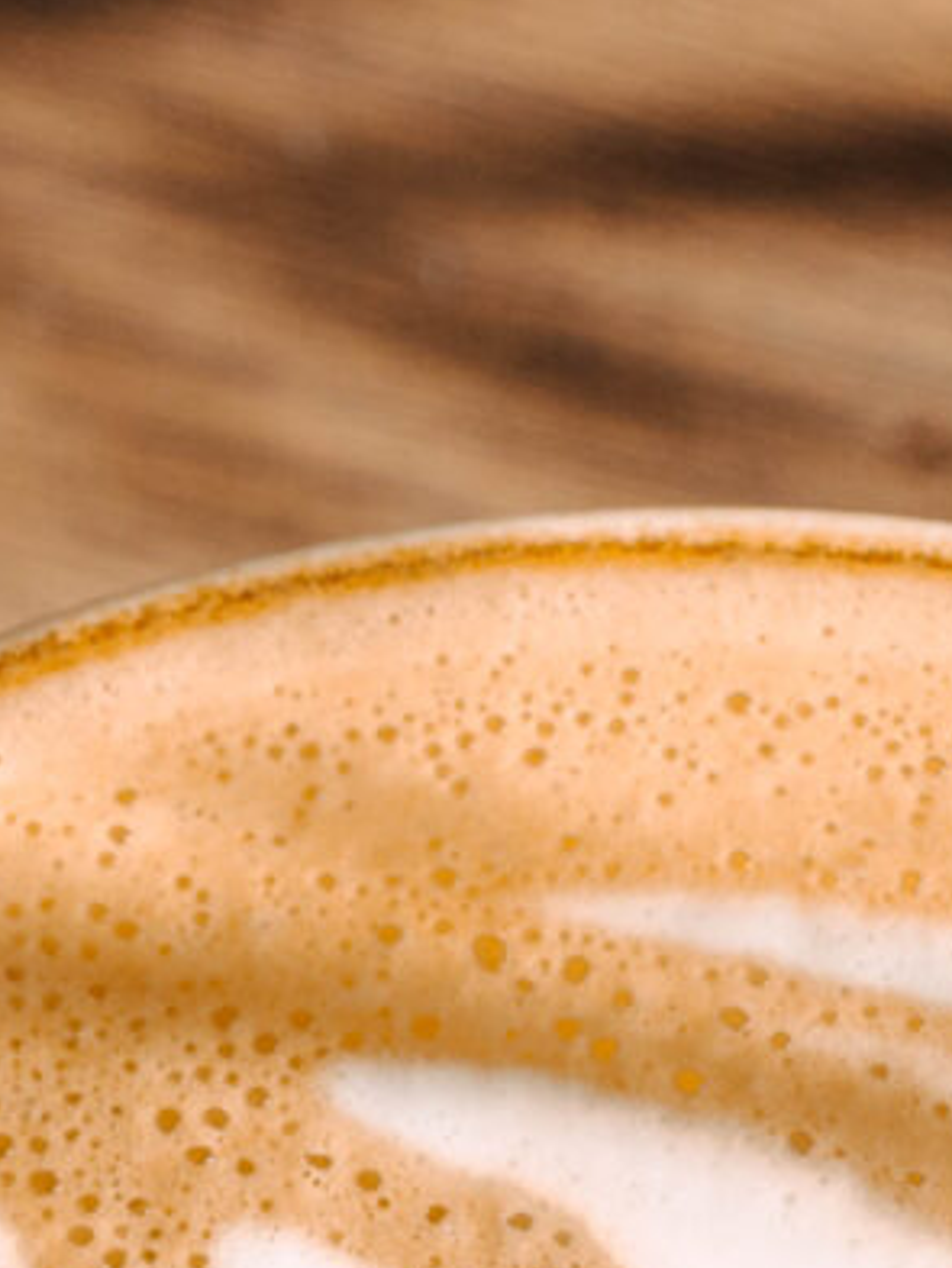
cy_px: 1858
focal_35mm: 564
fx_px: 20670
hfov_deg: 2.6
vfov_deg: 3.5
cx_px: 524
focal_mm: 90
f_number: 9
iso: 100
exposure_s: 1/125
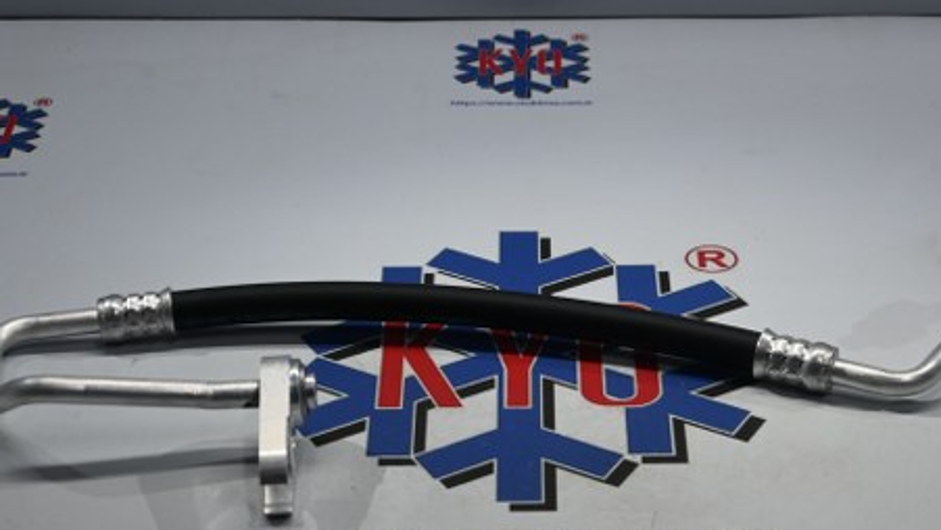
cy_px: 278
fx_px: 2296
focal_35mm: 92
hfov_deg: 23.1
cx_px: 542
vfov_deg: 13.2
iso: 360
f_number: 6
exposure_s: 1/80
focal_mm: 44
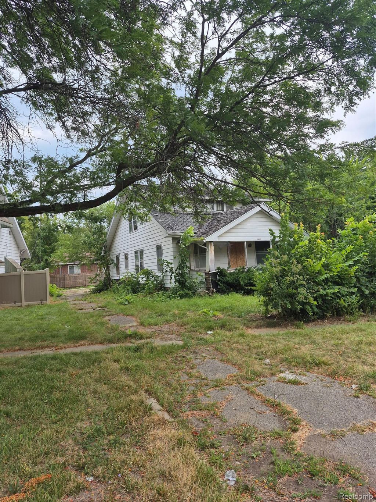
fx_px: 333
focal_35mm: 23
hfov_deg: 58.9
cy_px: 251
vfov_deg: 73.9
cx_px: 188
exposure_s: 1/349
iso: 25
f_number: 1.8
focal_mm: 5.4
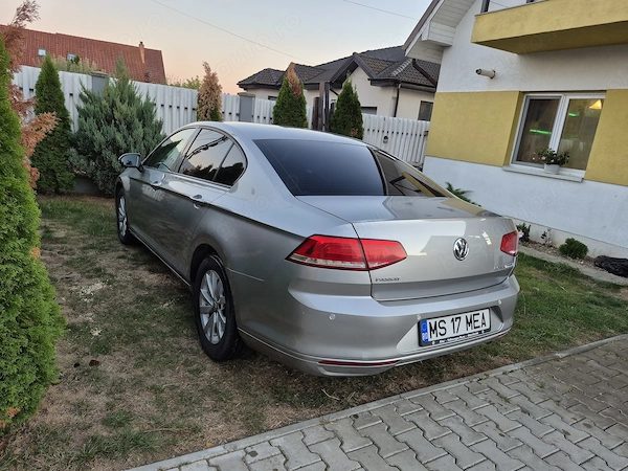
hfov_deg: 73.9
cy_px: 236
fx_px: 417
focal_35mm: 23
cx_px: 314
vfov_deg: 58.9
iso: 200
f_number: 1.8
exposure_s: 1/180
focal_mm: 5.4
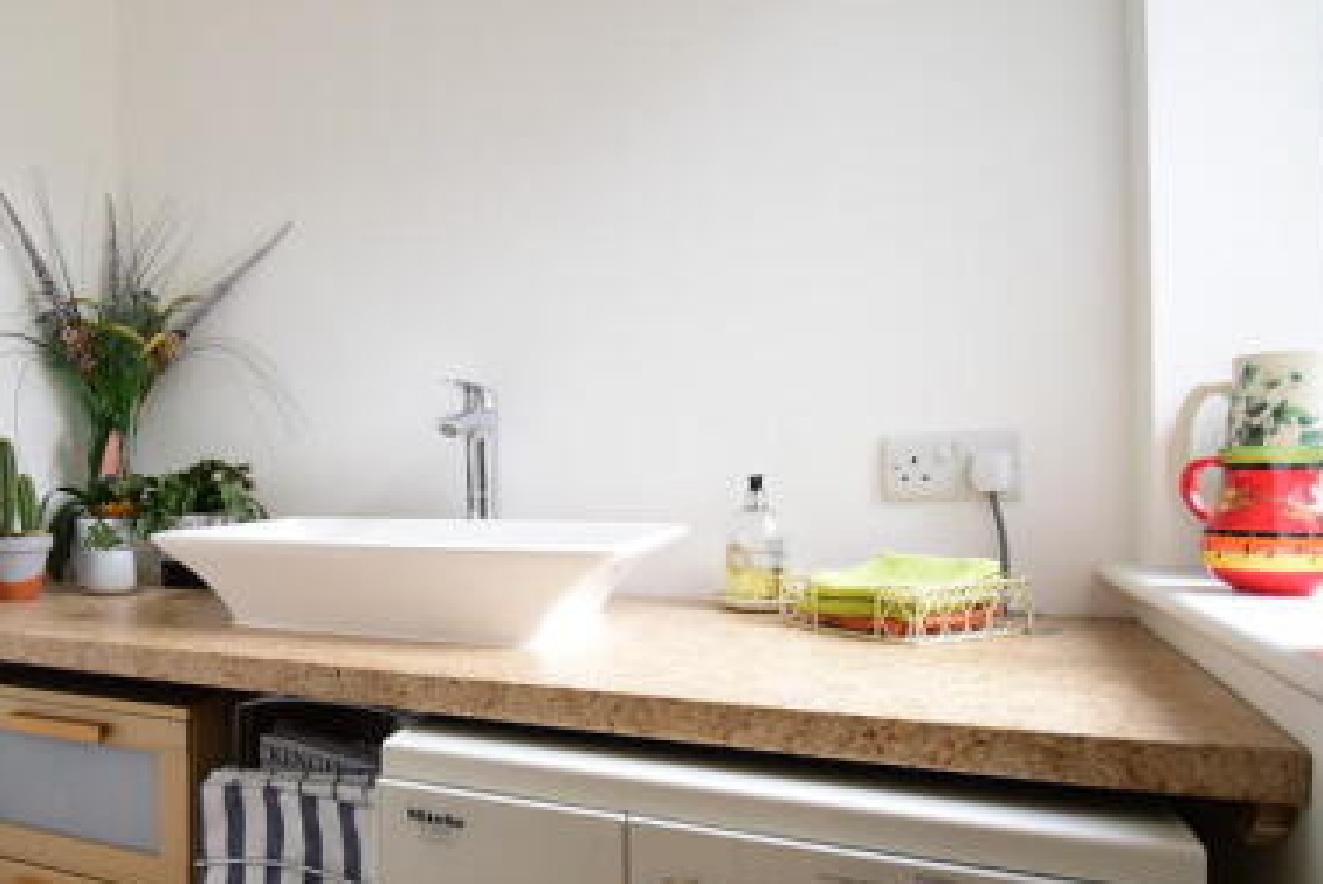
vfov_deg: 49.6
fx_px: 956
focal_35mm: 26
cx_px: 302
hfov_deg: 64.4
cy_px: 482
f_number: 4.5
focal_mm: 10
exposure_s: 1/60
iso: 640
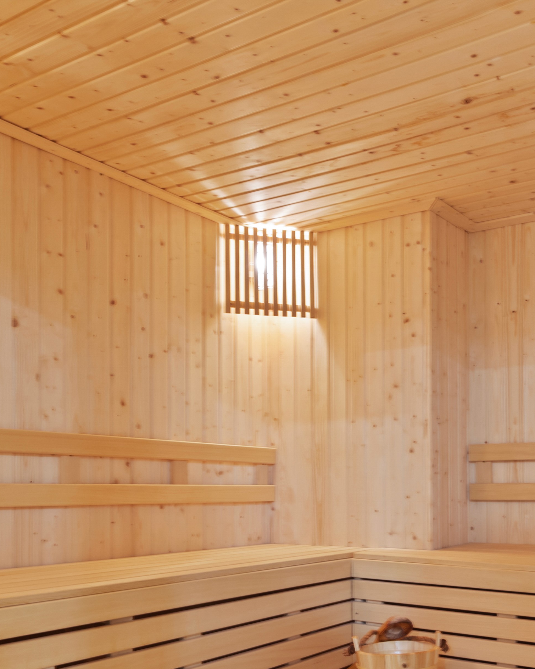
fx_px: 732
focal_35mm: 37
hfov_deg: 39.0
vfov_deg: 47.0
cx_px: 408
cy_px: 515
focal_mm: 16
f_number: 6.3
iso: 200
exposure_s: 10
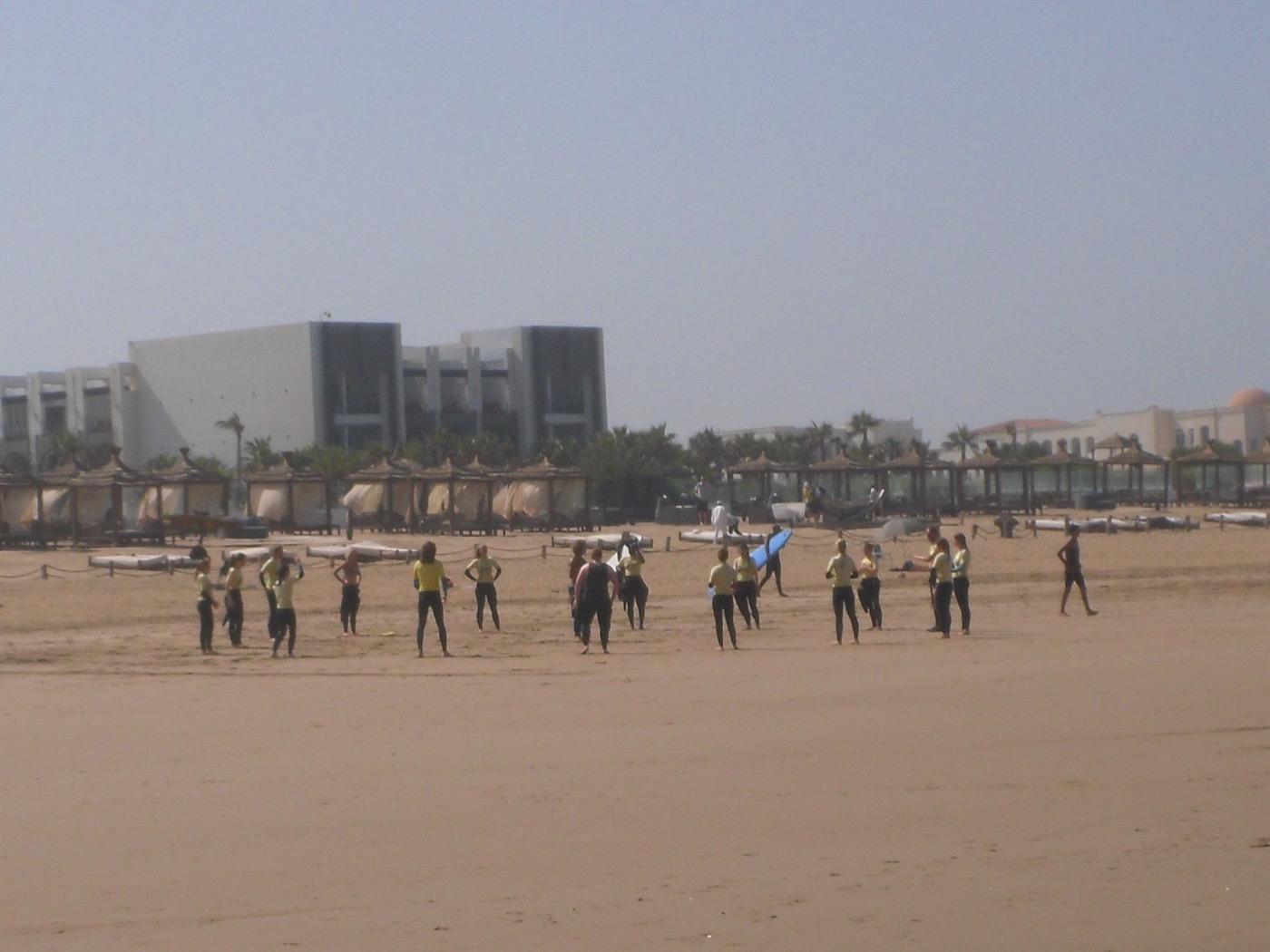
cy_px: 476
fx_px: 3302
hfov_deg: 21.8
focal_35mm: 90
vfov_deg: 16.4
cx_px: 635
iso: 80
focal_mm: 16.03
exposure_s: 1/245
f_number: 9.9
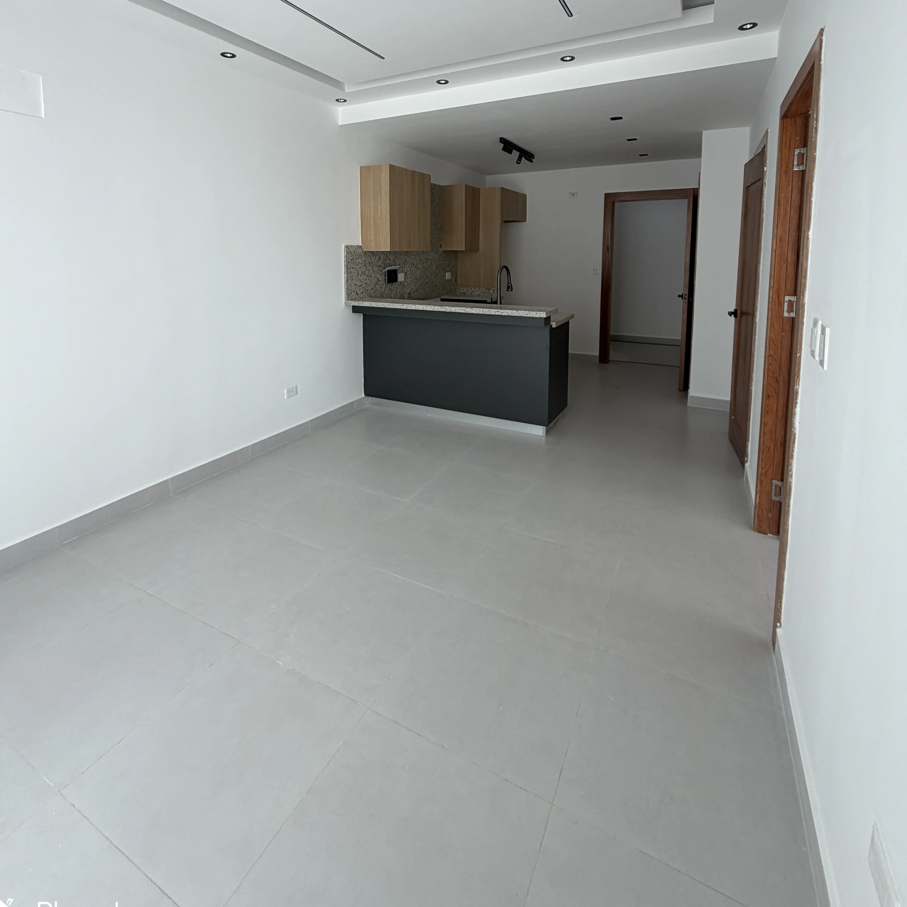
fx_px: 504
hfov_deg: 83.9
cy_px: 306
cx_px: 441
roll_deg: -0.6
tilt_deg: -6.4
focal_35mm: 17
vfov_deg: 81.3
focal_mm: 2.22
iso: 64
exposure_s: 1/121
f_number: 2.2
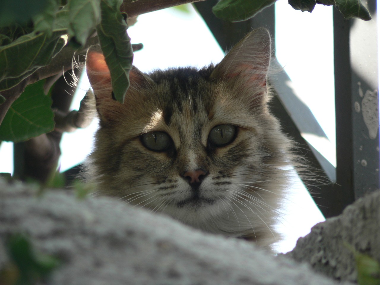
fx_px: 4742
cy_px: 142
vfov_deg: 3.4
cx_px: 190
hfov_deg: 4.6
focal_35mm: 432
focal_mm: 72
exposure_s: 1/125
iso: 80
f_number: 3.3
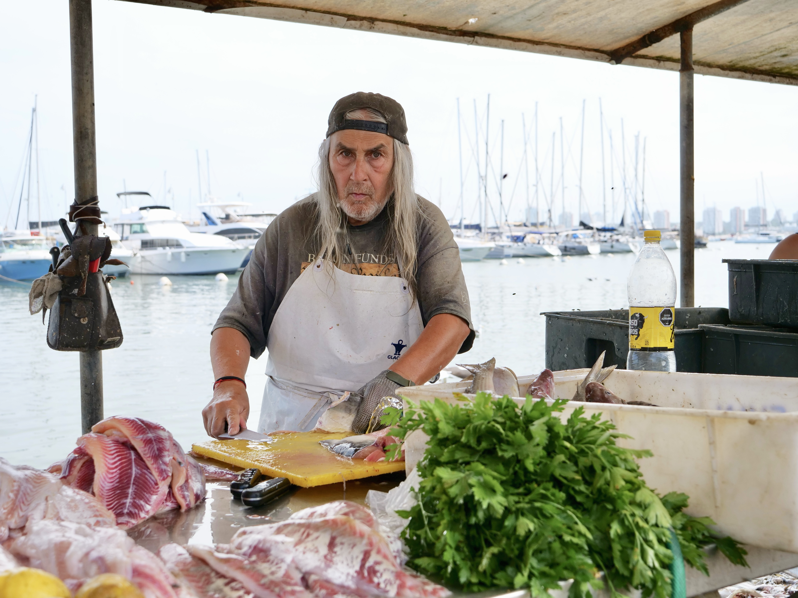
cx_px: 399
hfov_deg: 41.2
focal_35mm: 46
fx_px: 1060
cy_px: 299
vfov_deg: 31.5
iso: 200
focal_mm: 23
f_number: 4
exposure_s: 1/640
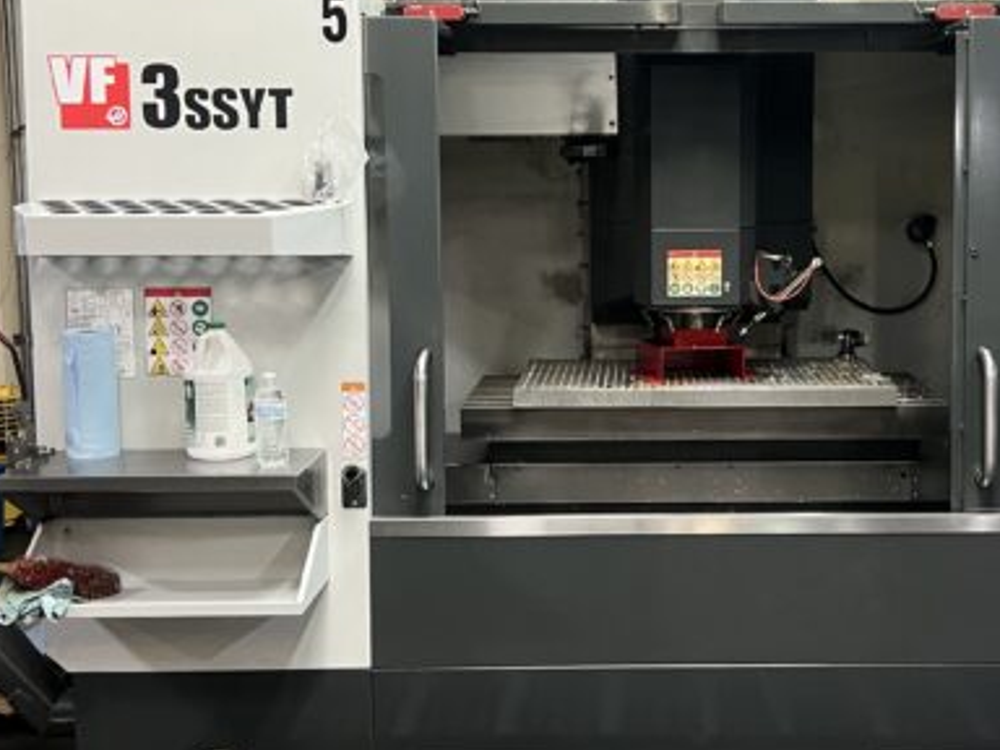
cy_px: 385
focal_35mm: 52
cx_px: 672
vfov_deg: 28.0
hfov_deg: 36.4
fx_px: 1502
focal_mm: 5.7
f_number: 1.5
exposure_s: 1/60
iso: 200
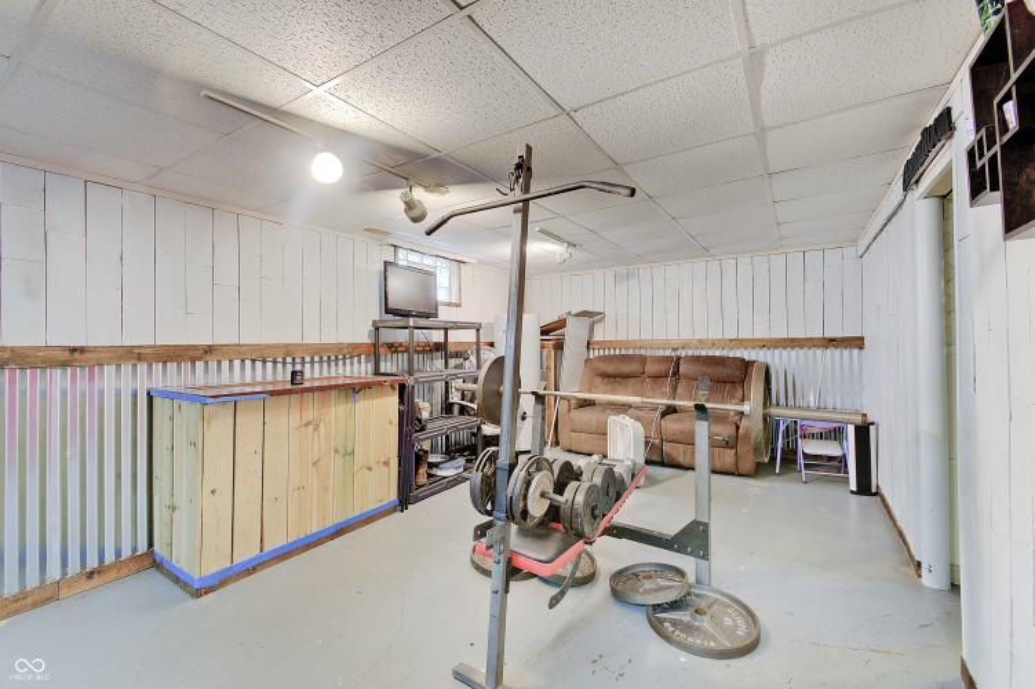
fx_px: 431
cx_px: 518
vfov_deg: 77.3
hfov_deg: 100.4
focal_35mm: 15
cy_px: 344
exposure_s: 4
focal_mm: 10
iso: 100
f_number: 9
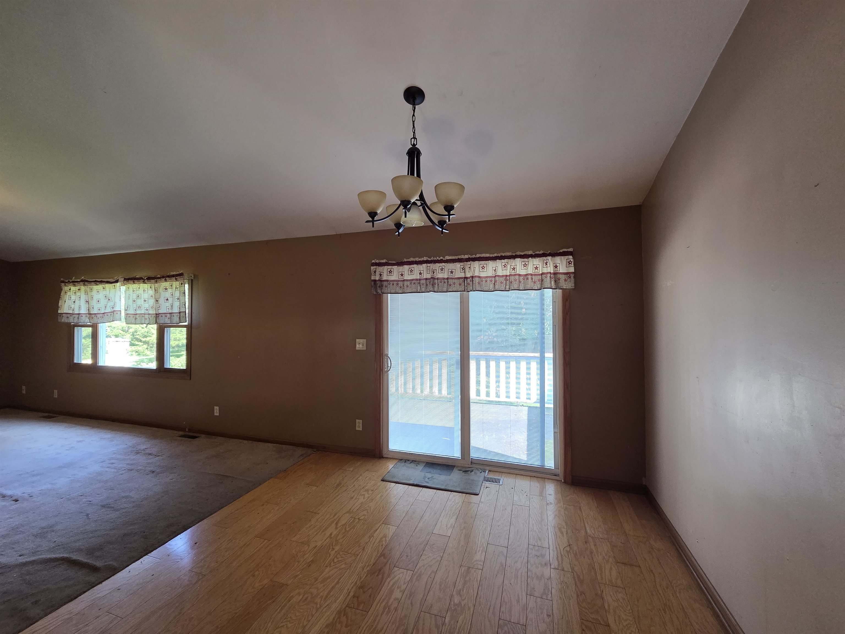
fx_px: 317
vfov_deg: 89.9
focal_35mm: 13
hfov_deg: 106.2
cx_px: 422
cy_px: 317
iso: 200
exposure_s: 1/60
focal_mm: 2.2
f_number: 2.2
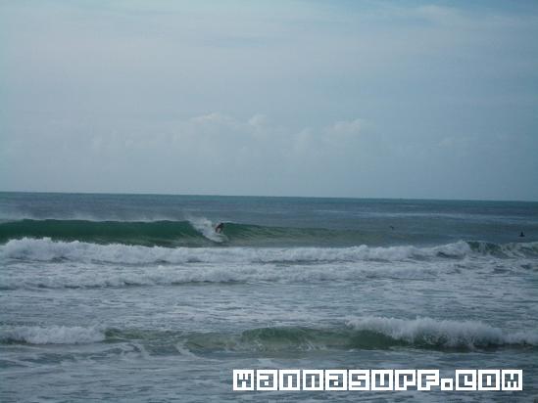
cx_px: 269
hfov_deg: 18.7
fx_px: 1632
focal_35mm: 105
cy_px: 202
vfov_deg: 14.1
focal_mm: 17.4
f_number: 7.7
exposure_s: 1/320
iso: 80
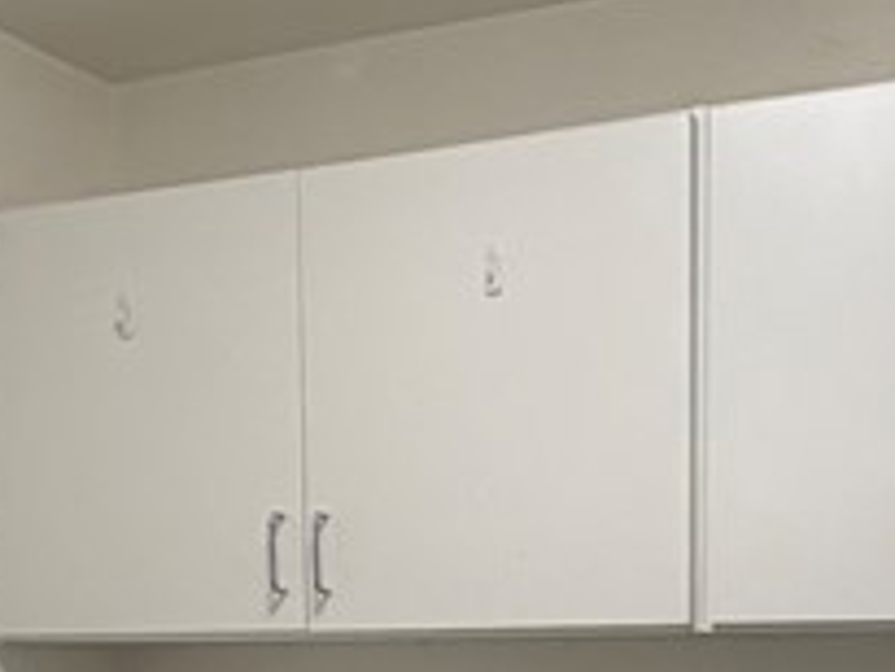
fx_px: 1811
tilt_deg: -5.4
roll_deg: +0.7
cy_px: 860
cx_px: 528
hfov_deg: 27.7
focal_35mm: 70
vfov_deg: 19.5
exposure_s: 1/120
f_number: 2.2
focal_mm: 2.22
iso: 160
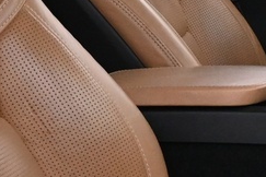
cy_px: -34
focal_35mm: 160
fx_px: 1182
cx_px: 435
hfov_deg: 12.1
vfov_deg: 8.5
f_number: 3.5
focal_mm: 16
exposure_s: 1/25
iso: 2200
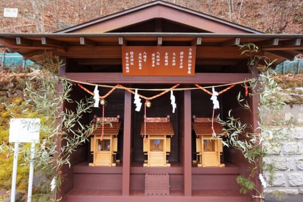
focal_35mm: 25
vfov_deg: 51.3
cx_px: 151
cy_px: 105
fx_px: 210
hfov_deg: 71.5
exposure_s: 1/160
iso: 400
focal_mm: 16
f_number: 4
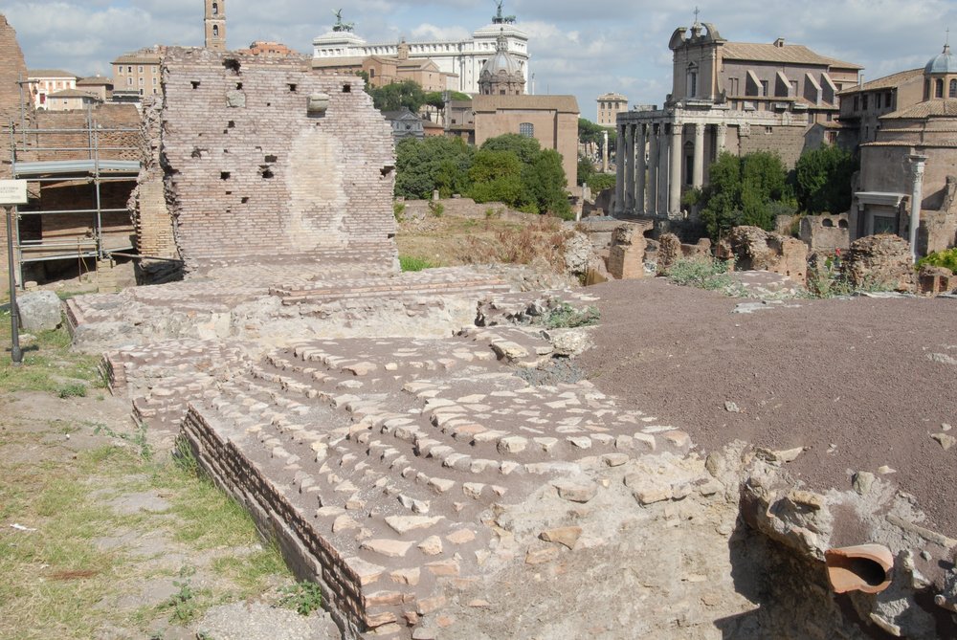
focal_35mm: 36
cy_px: 320
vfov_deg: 37.0
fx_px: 958
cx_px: 478
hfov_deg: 53.1
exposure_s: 1/160
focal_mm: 24
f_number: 16
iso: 250
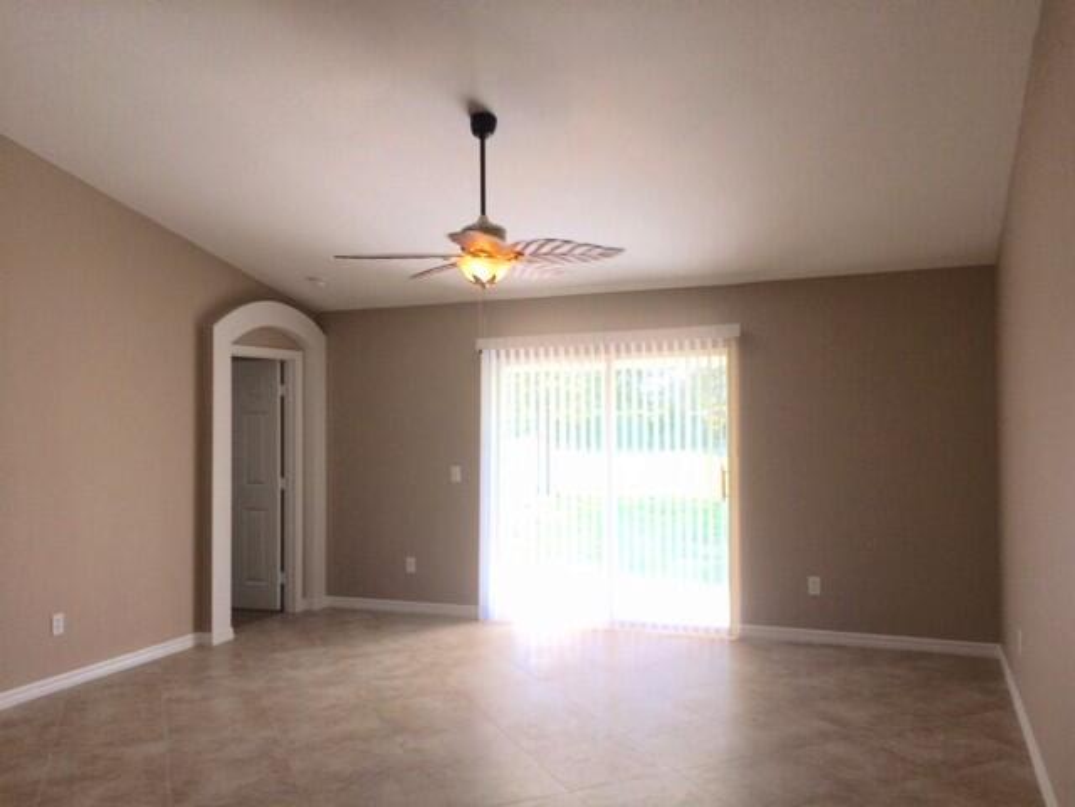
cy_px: 404
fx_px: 901
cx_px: 538
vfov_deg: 48.2
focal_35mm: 29
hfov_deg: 61.7
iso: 32
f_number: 2.2
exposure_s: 1/152
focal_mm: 4.15
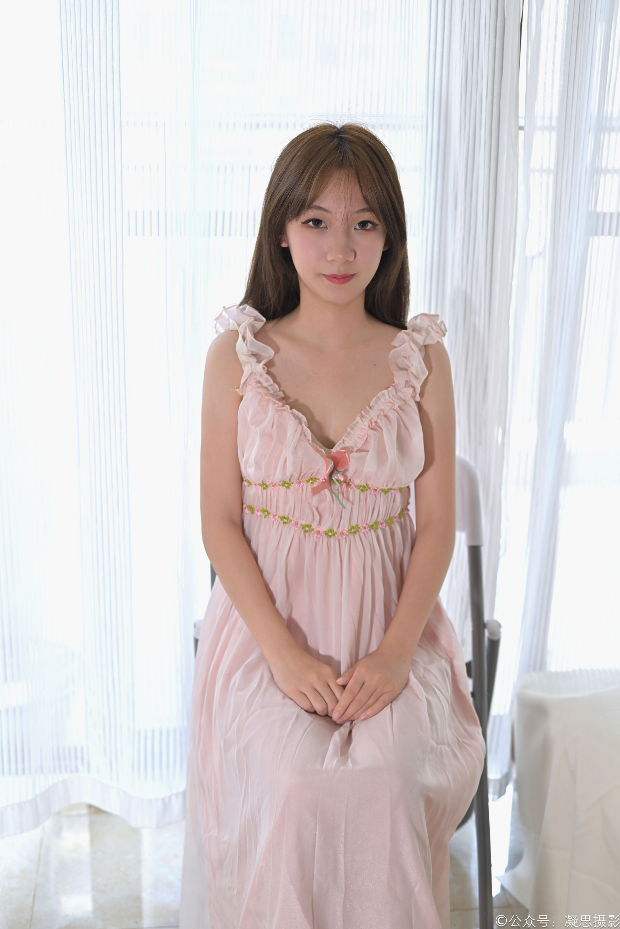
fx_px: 1292
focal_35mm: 50
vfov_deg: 39.6
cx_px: 310
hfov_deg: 27.0
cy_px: 464
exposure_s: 1/100
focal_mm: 50
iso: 560
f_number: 2.5
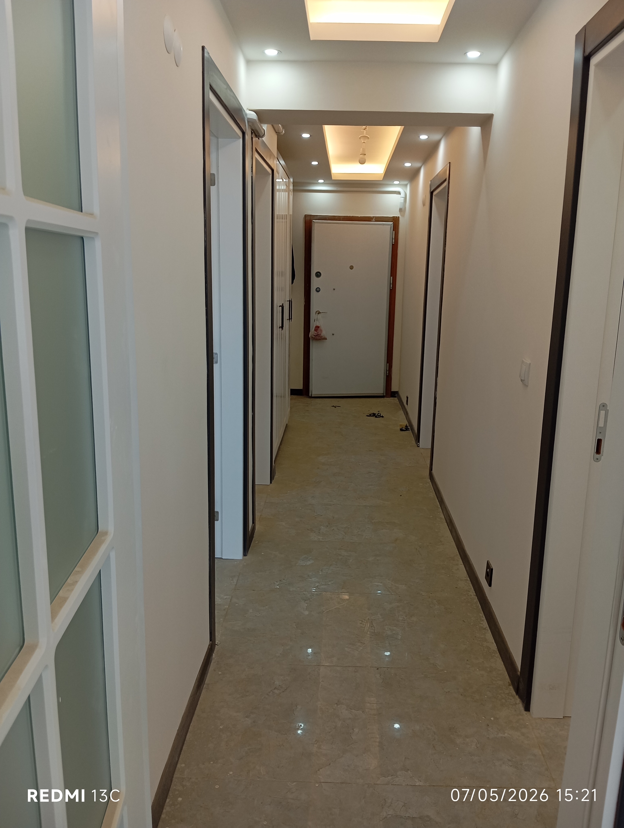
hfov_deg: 49.9
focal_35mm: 28
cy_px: 414
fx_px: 671
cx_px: 312
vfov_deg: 63.4
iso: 311
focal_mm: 4.22
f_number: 1.8
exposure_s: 1/50
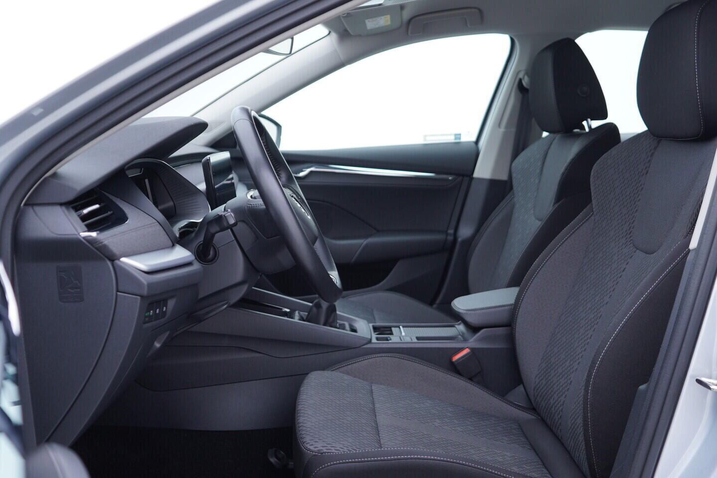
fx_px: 717
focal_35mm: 36
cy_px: 239
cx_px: 358
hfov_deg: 53.1
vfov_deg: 36.9
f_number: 2.8
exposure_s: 1/40
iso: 125
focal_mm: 24
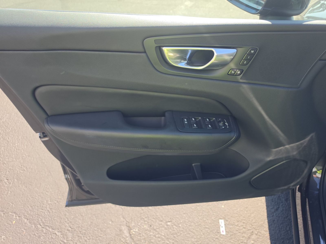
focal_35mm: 23
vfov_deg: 58.9
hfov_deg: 73.9
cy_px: 122
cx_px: 163
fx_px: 217
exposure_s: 1/159
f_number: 1.4
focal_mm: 6.5
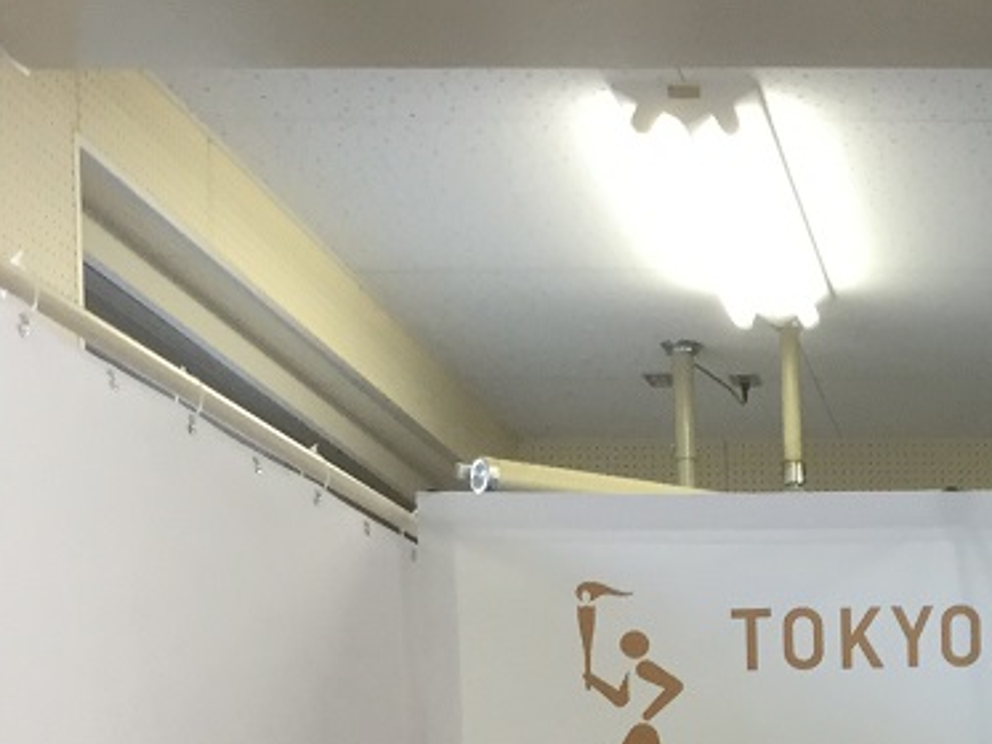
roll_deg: +2.0
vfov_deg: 16.8
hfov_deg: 21.2
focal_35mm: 83
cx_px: 1306
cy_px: 951
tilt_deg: -0.1
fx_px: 2379
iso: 32
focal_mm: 3.3
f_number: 2.4
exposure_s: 1/33
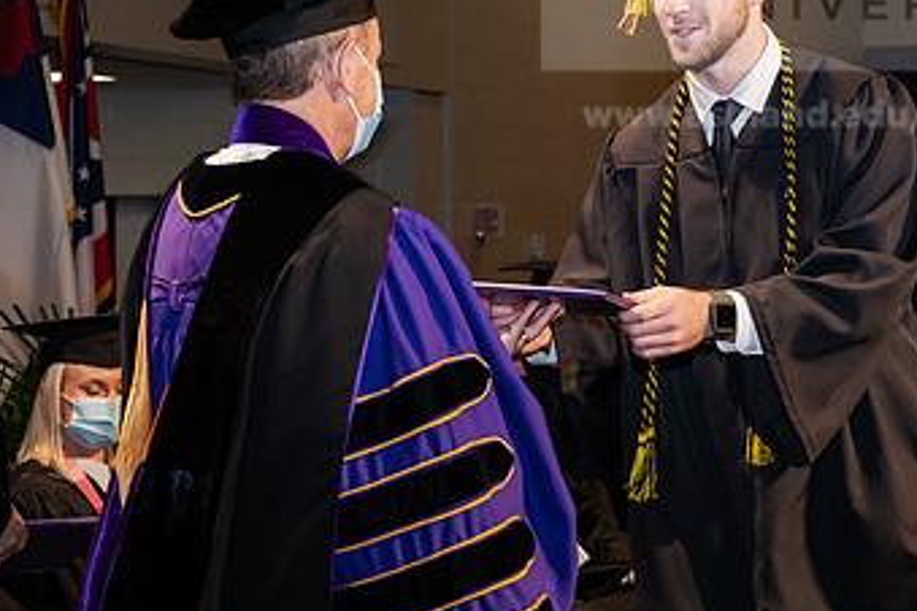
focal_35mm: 106
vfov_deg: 12.9
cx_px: 460
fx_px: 2700
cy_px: 172
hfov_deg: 19.3
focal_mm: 62
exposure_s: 1/200
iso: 1600
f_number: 6.3
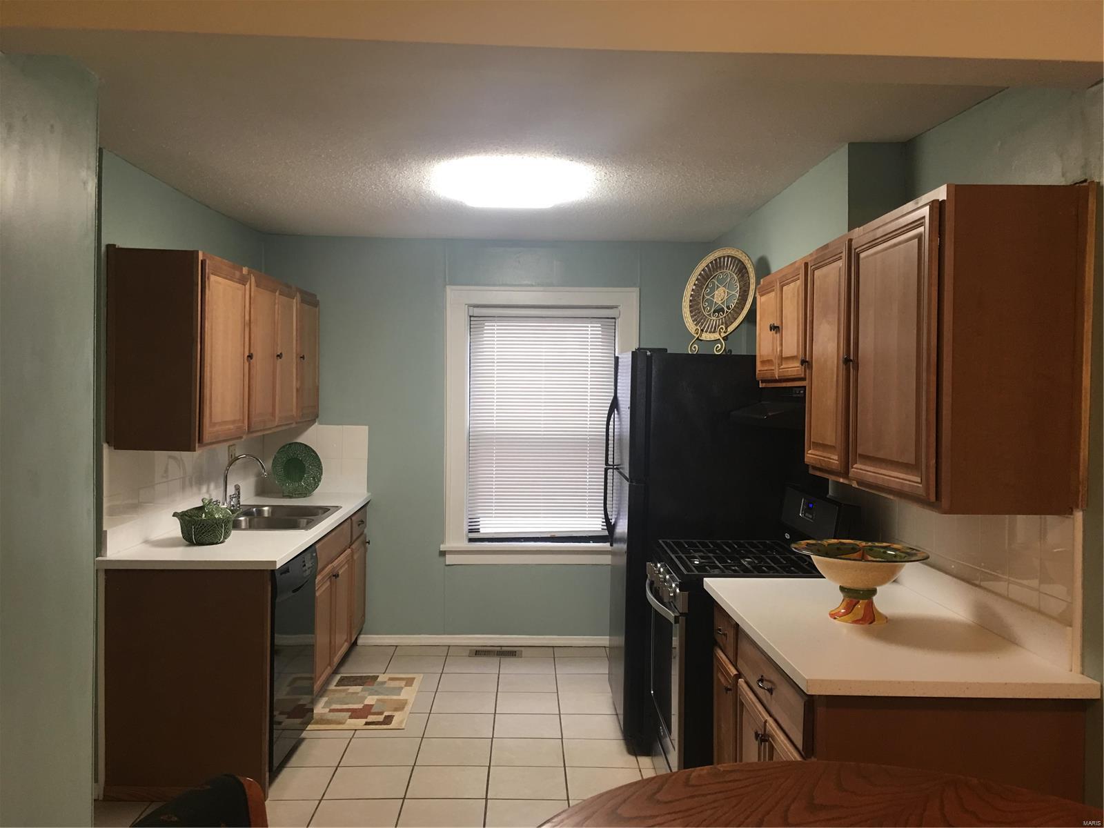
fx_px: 925
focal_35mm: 29
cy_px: 414
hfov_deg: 61.7
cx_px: 552
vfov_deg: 48.2
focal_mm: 4.15
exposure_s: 1/15
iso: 50
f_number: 2.2
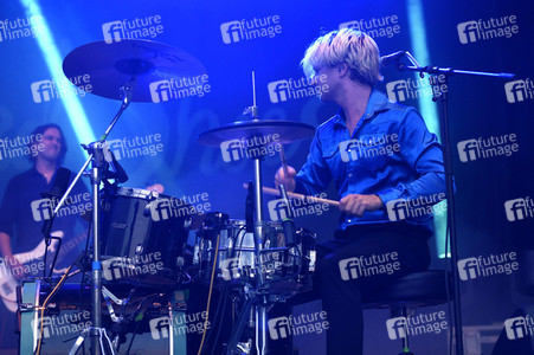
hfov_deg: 28.9
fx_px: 1038
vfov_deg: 19.4
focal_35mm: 70
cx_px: 267
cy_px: 178
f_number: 3.5
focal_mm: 70
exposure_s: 1/160
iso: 1250
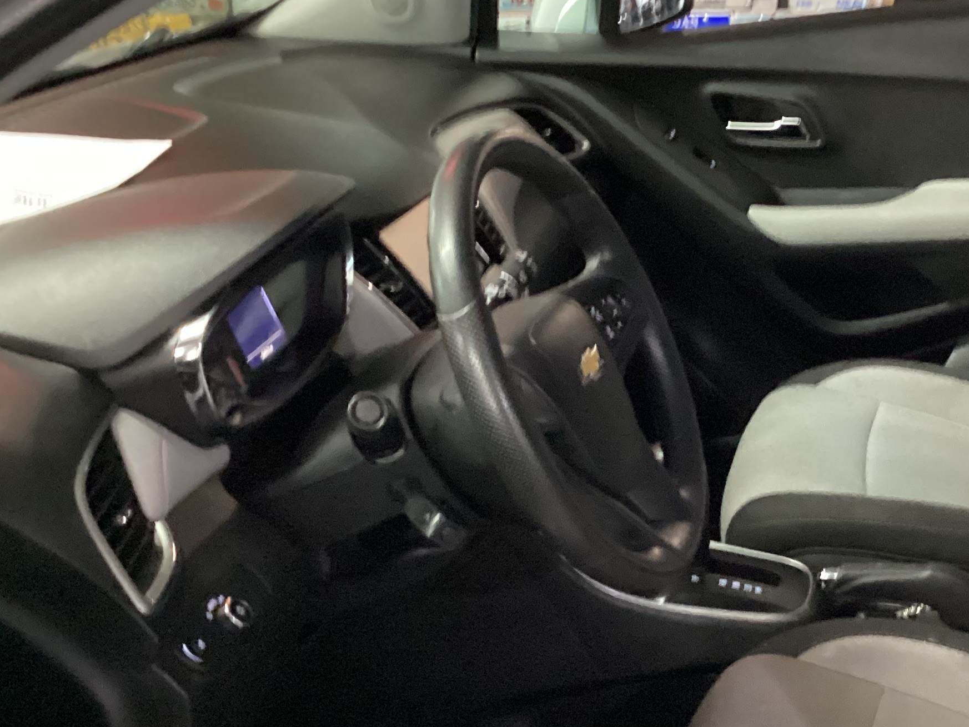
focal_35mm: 58
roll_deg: +1.2
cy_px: 444
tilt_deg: -25.2
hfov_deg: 32.5
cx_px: 746
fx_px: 1623
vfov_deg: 25.2
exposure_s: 1/20
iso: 640
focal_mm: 3.3
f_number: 2.4
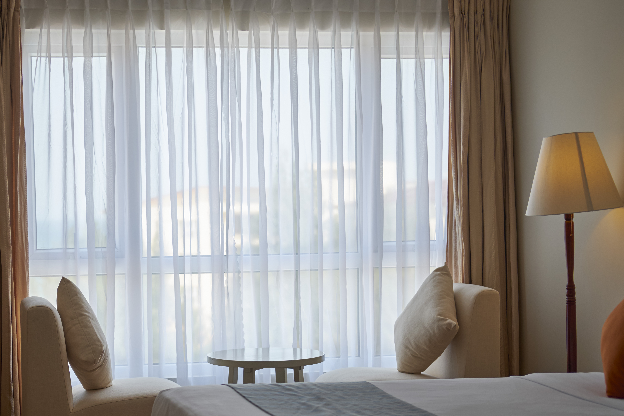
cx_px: 209
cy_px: 280
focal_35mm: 72
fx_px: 1248
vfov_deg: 18.9
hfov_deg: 27.9
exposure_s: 1/750
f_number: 2
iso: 400
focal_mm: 35
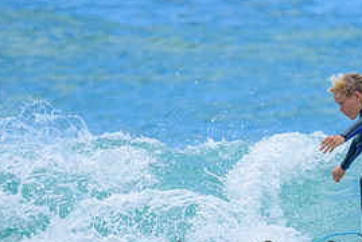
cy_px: 251
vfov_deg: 1.1
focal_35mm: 1207
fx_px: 12150
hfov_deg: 1.7
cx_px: 316
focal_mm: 560
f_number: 8
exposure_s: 1/2000
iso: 560
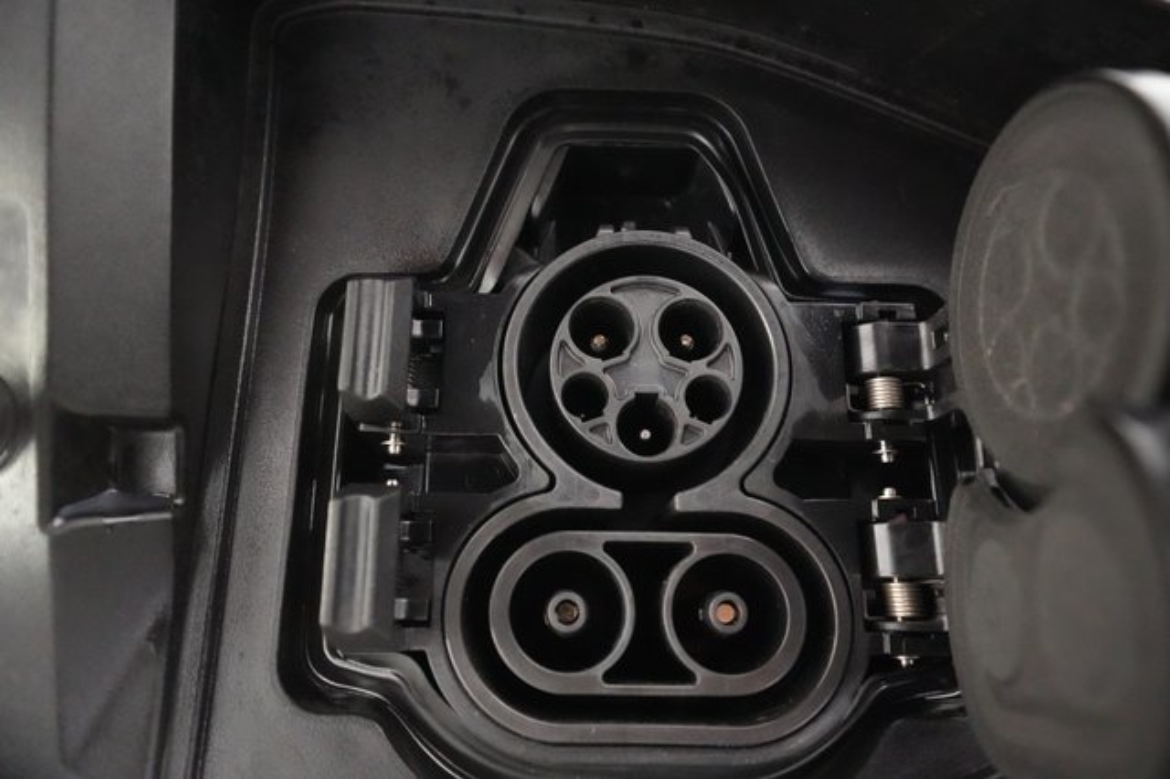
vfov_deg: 49.5
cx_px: 585
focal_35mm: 26
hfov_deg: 69.4
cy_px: 390
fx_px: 845
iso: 25600
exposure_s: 1/80
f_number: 5.6
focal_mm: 26
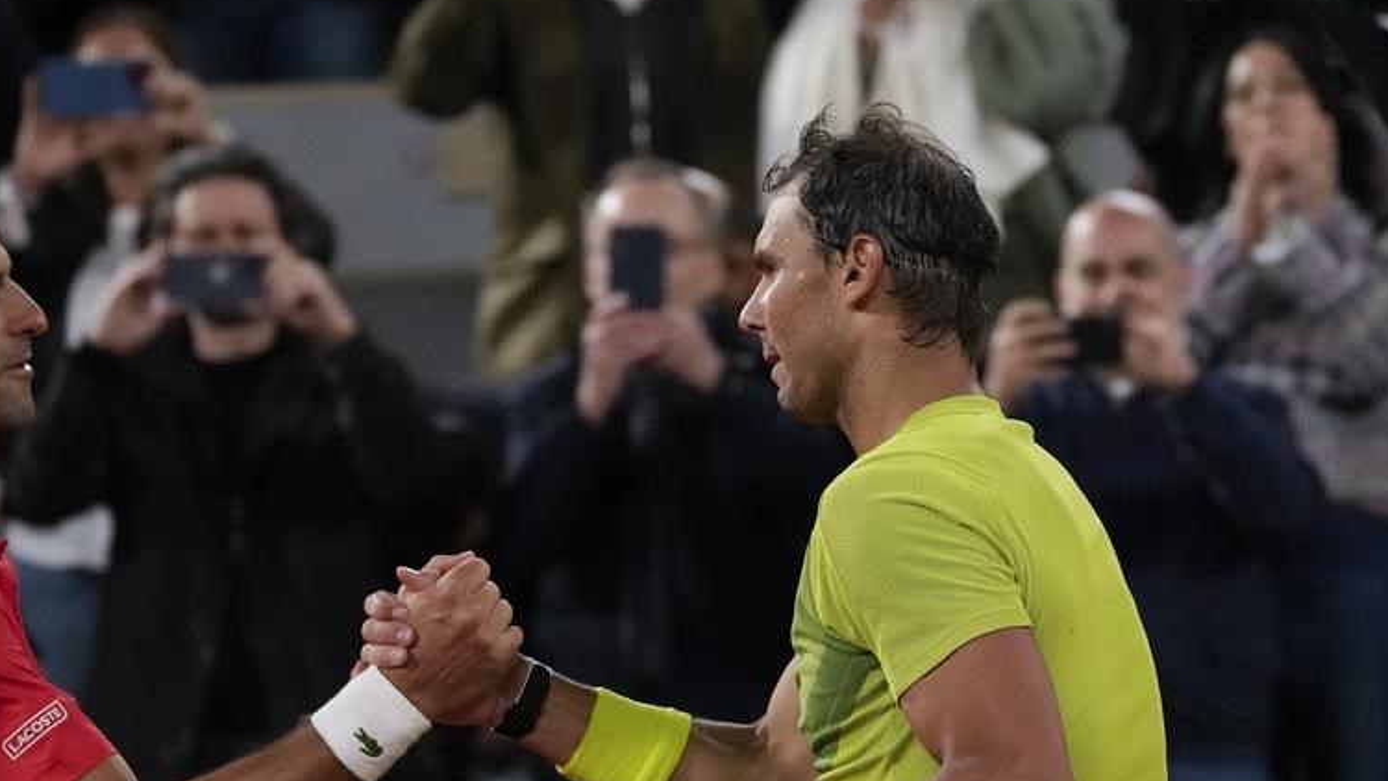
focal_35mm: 336
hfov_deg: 6.4
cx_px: 511
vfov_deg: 3.6
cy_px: 619
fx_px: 12367
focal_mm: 235
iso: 5000
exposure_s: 1/2000
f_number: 5.6
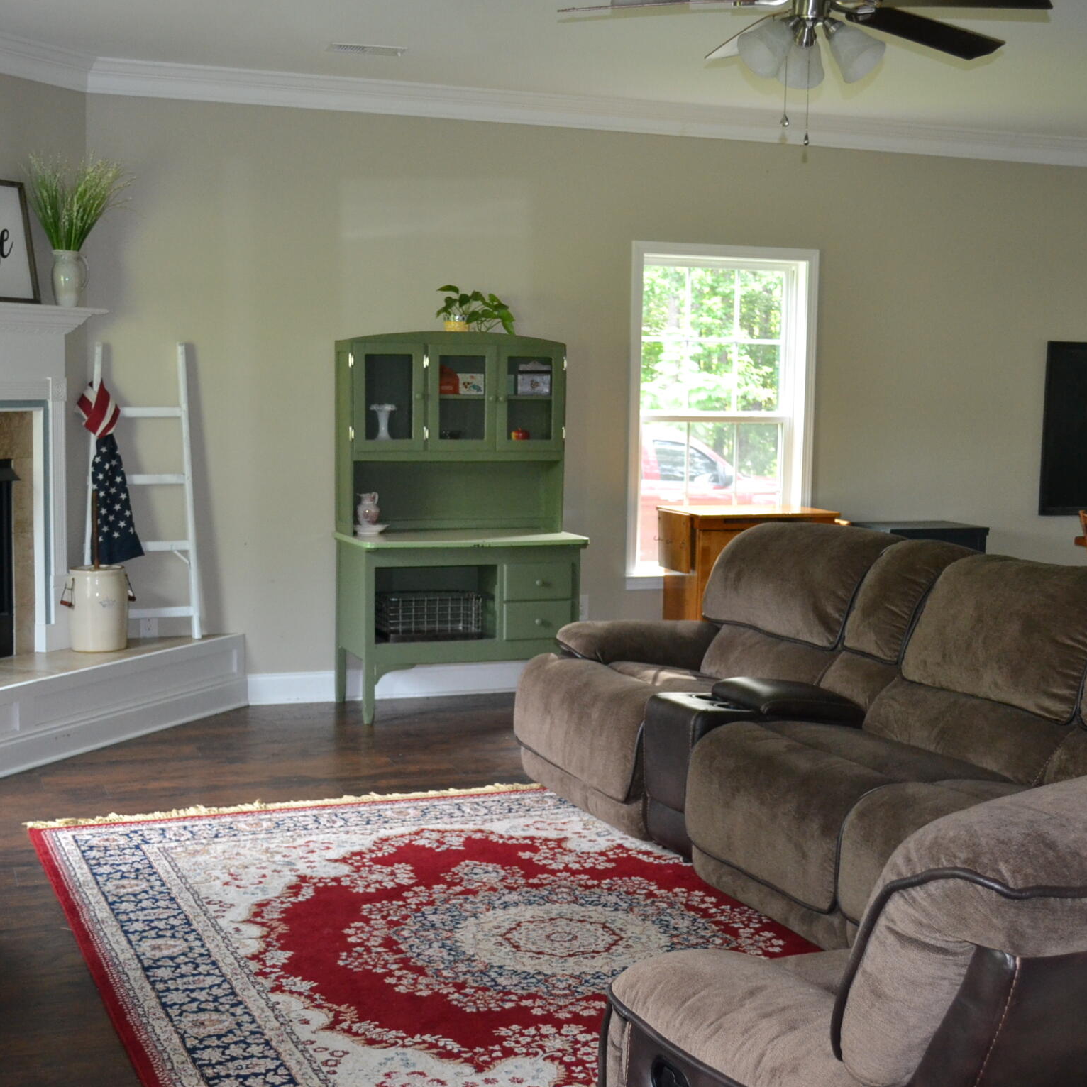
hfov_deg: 36.8
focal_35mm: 46
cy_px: 544
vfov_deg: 36.8
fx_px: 1634
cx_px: 578
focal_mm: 24
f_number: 4
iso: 1400
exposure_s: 1/60
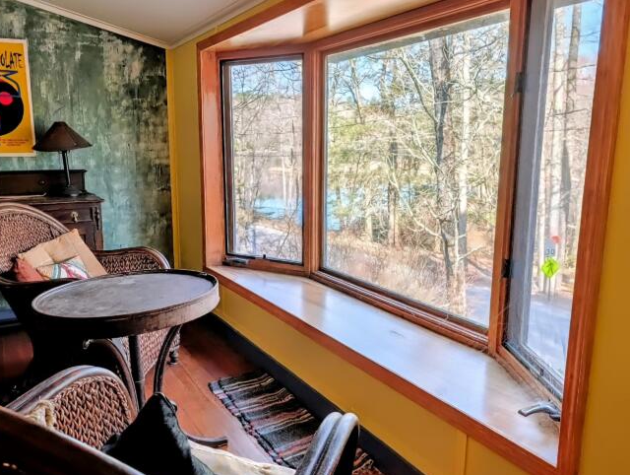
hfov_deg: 65.0
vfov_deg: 51.5
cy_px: 235
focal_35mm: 27
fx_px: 492
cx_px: 278
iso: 18
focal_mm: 6.9
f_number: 1.68
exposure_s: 1/907
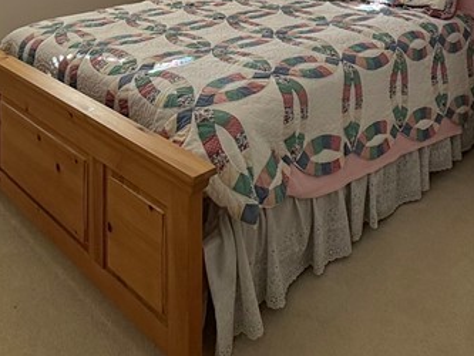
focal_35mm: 43
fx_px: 589
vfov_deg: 27.4
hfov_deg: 43.6
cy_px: -121
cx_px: 191
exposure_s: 1/393
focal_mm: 2.22
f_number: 2.2
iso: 64
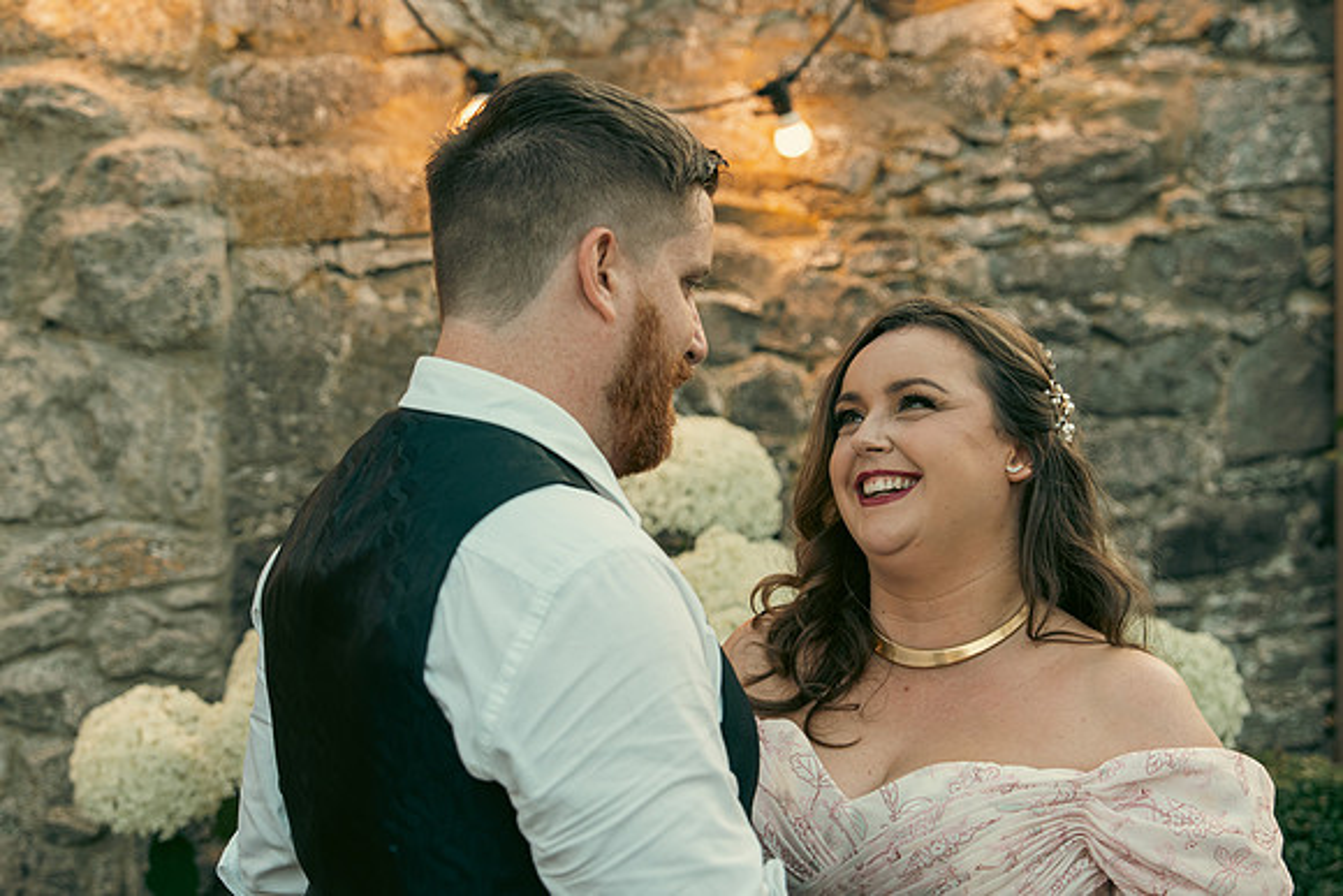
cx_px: 672
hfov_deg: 27.0
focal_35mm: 75
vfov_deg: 18.2
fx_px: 2798
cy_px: 448
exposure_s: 1/160
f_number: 3.2
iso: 250
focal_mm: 50
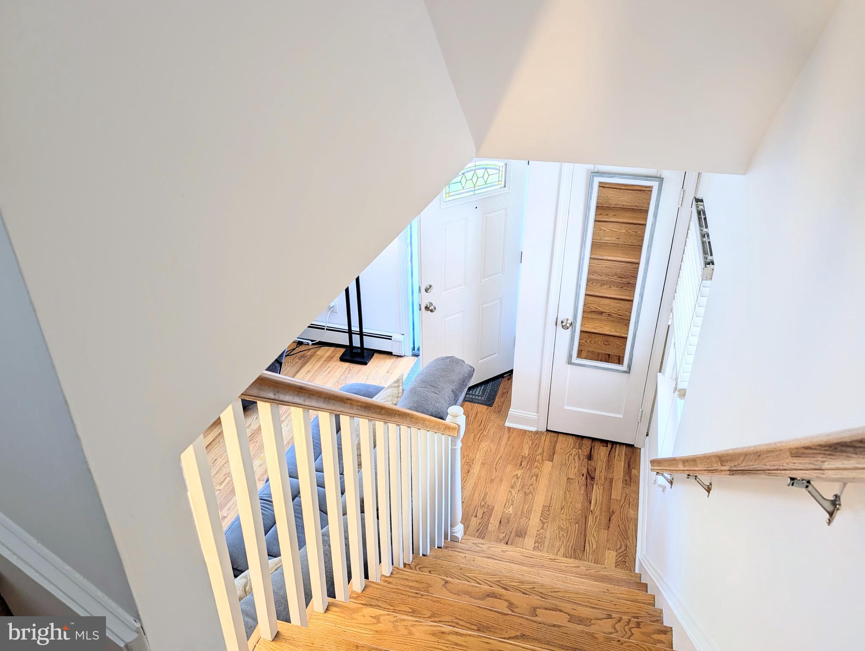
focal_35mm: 24
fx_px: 601
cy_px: 326
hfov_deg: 71.5
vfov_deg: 56.9
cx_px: 432
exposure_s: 1/270
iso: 19
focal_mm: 6.9
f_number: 1.68
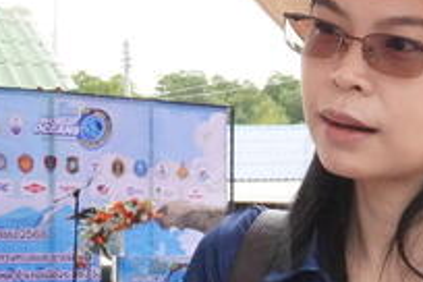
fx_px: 1657
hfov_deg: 14.2
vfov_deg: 9.7
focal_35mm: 141
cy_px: 279
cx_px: 469
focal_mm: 30
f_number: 11
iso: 8000
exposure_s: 1/1250
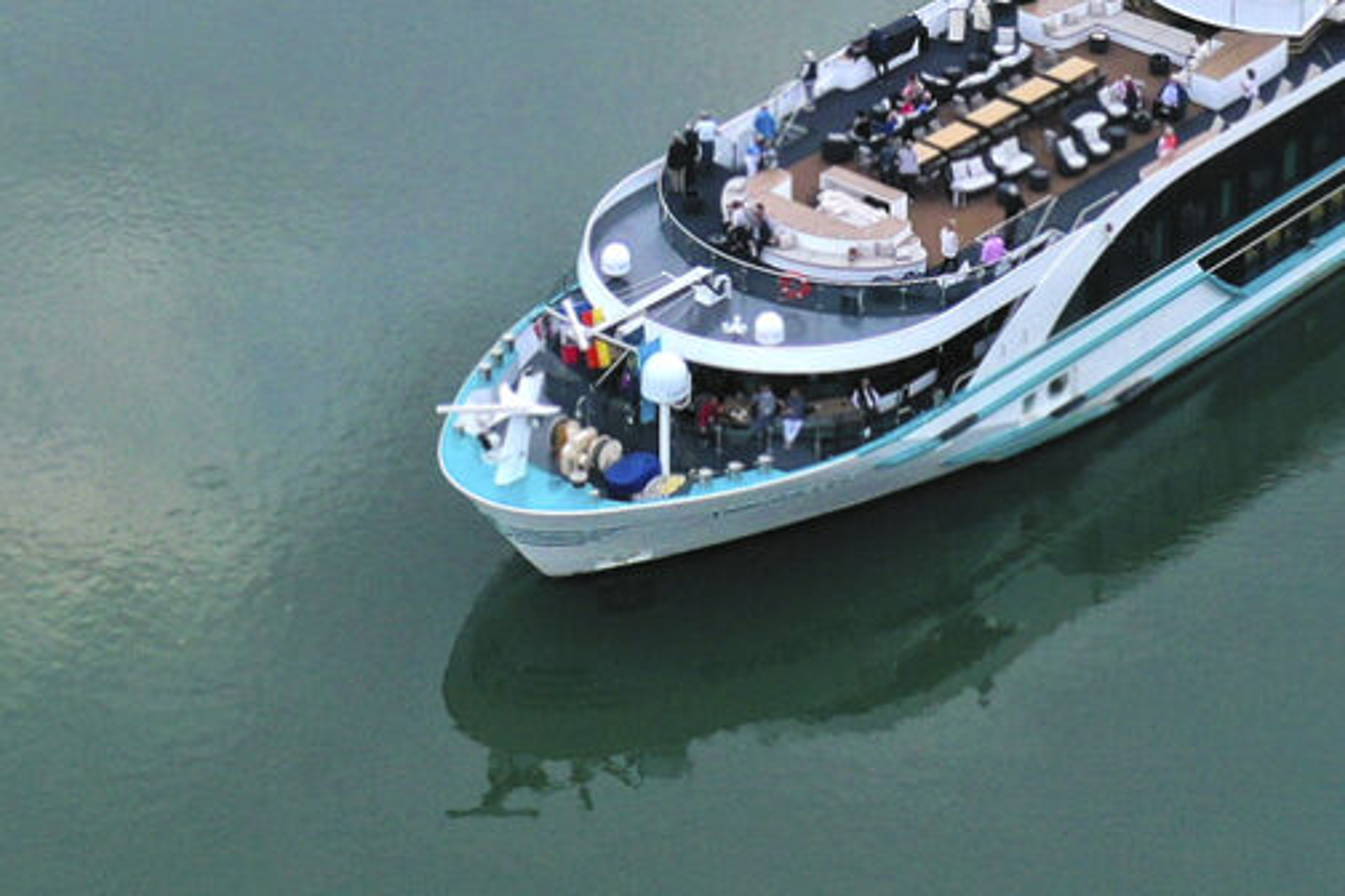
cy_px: -672
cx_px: 656
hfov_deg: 18.6
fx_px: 4109
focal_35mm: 110
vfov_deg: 11.6
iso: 100
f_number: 4.5
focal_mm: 10.26
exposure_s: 1/120
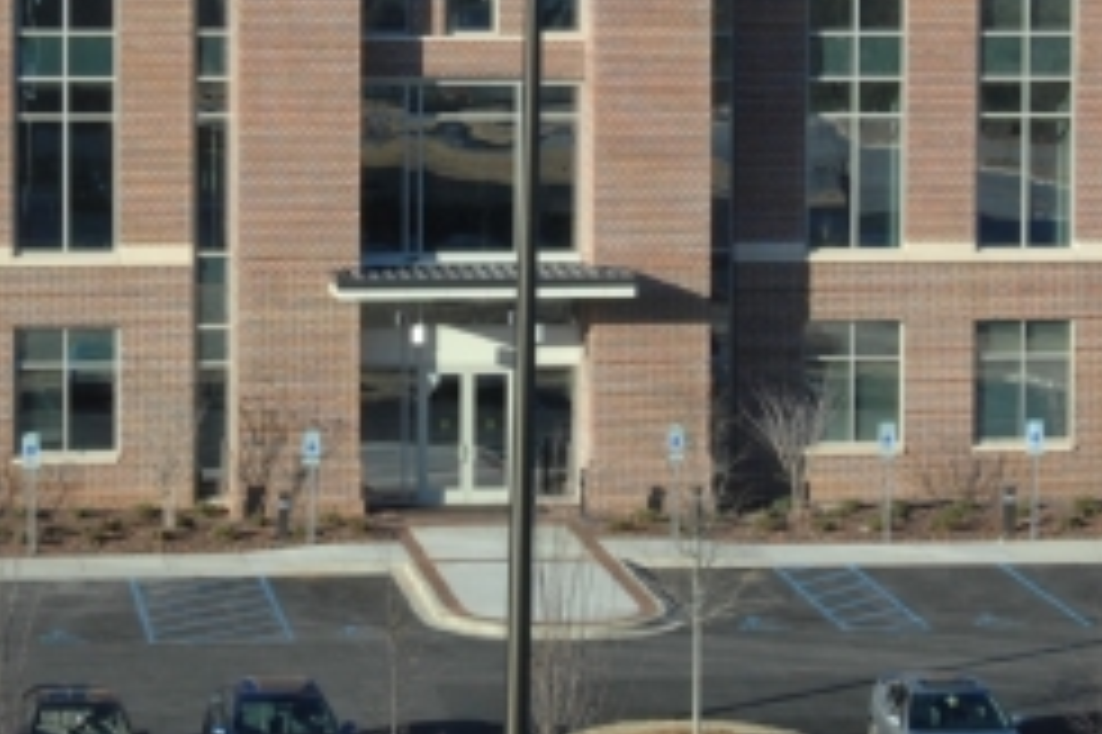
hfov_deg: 20.8
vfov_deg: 13.8
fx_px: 2998
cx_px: 391
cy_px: 110
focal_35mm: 98
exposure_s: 1/320
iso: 400
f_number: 8.5
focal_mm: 20
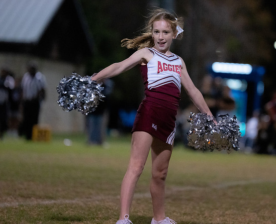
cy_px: 80
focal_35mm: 287
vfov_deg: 5.4
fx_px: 2360
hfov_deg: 6.7
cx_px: 171
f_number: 2.8
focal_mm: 197
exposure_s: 1/800
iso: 8000
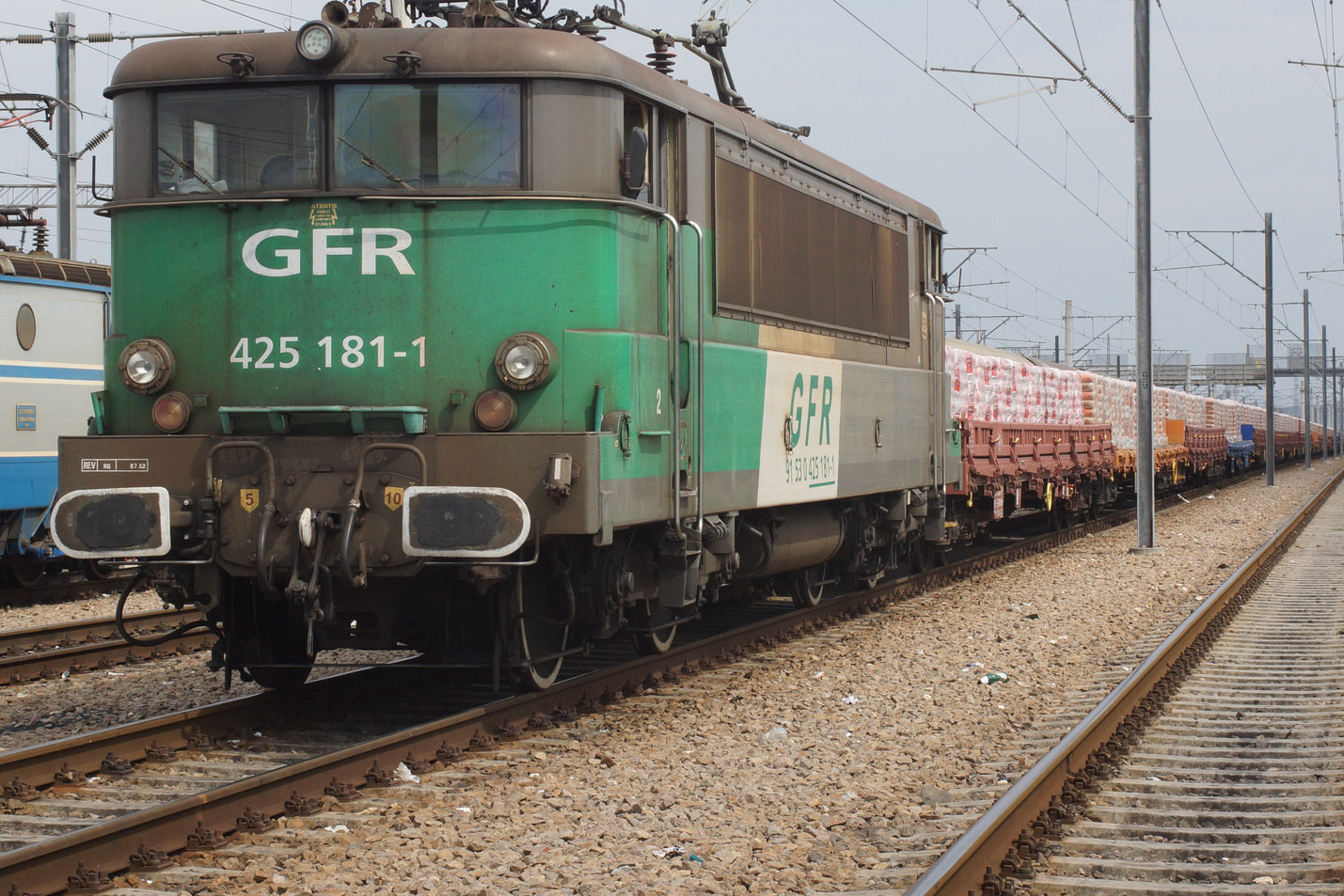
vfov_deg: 15.1
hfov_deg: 22.4
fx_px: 3385
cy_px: 357
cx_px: 744
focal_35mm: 91
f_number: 13
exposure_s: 1/250
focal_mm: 45
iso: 200
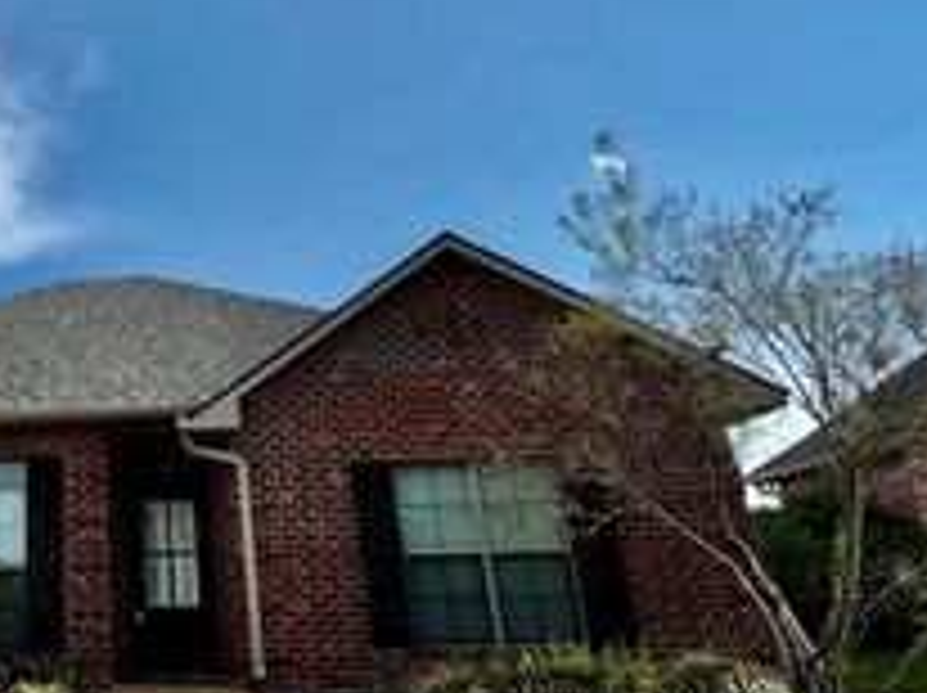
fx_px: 909
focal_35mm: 34
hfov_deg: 47.4
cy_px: 304
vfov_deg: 41.6
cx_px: 58
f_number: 2.2
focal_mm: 2.22
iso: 20
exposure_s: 1/914
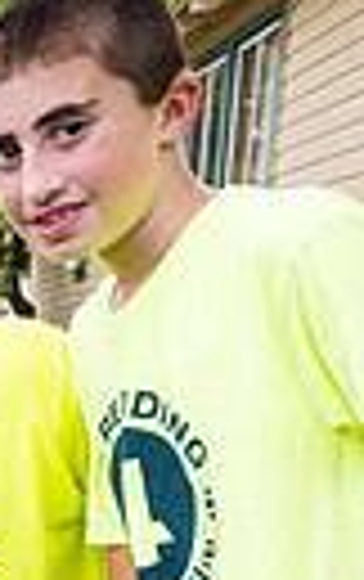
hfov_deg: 14.5
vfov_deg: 26.5
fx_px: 1123
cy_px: 645
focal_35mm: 71
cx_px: -413
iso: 720
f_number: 4
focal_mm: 15.5
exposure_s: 1/500
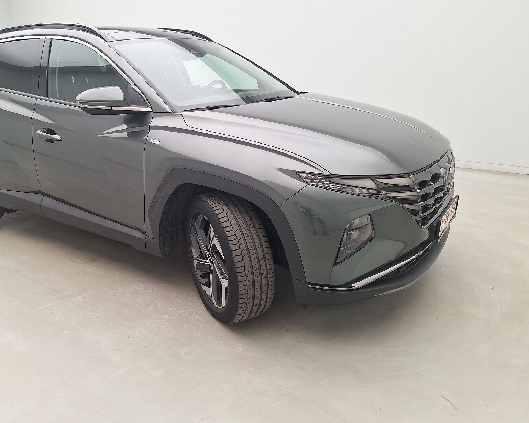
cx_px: 208
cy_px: 182
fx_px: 438
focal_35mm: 28
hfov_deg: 61.6
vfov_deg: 51.4
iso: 64
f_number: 1.8
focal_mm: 5.54
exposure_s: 1/100
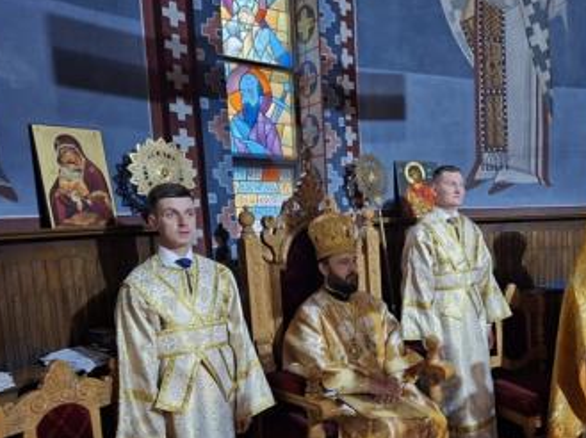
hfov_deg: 51.0
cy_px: 295
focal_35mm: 35
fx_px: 592
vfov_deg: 40.1
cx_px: 420
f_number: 1.8
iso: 400
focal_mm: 5.54
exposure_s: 1/33
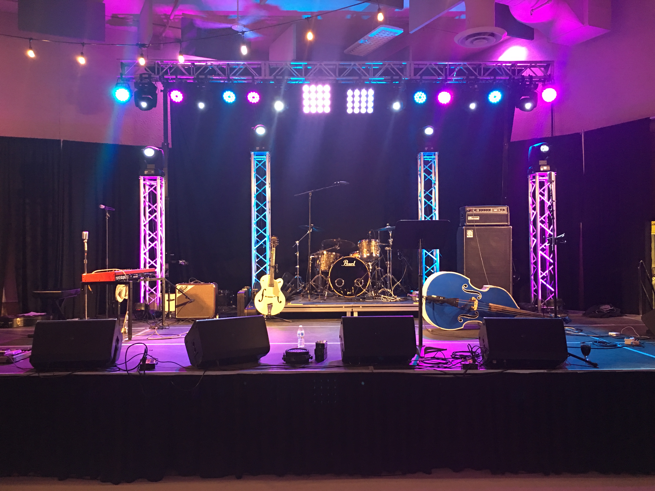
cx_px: 328
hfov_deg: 61.7
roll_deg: -0.6
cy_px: 246
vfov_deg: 48.2
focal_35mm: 29
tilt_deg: +1.9
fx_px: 549
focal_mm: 4.15
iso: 100
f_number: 2.2
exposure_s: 1/15
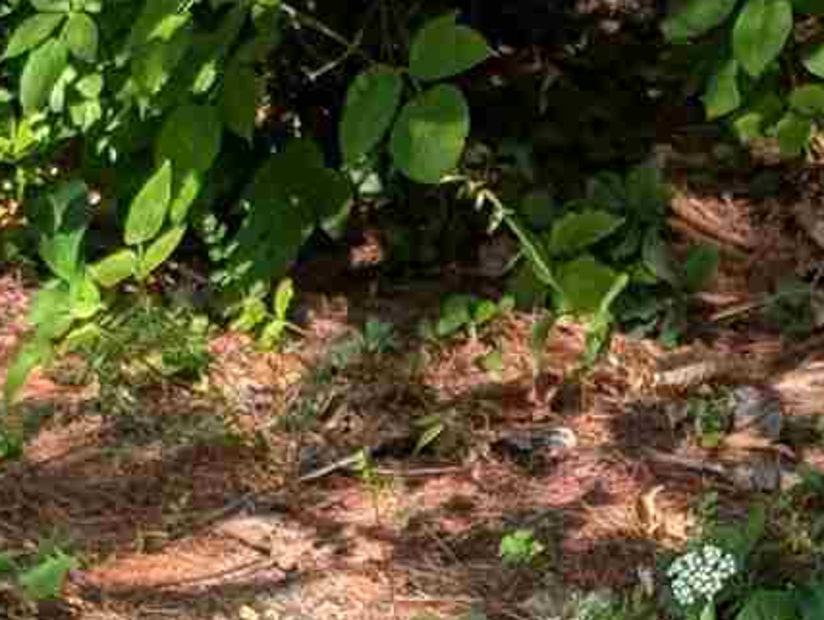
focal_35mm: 172
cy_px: 1311
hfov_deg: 11.2
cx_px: 1108
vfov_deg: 8.2
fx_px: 4098
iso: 22
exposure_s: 1/303
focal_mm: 6.9
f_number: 1.68
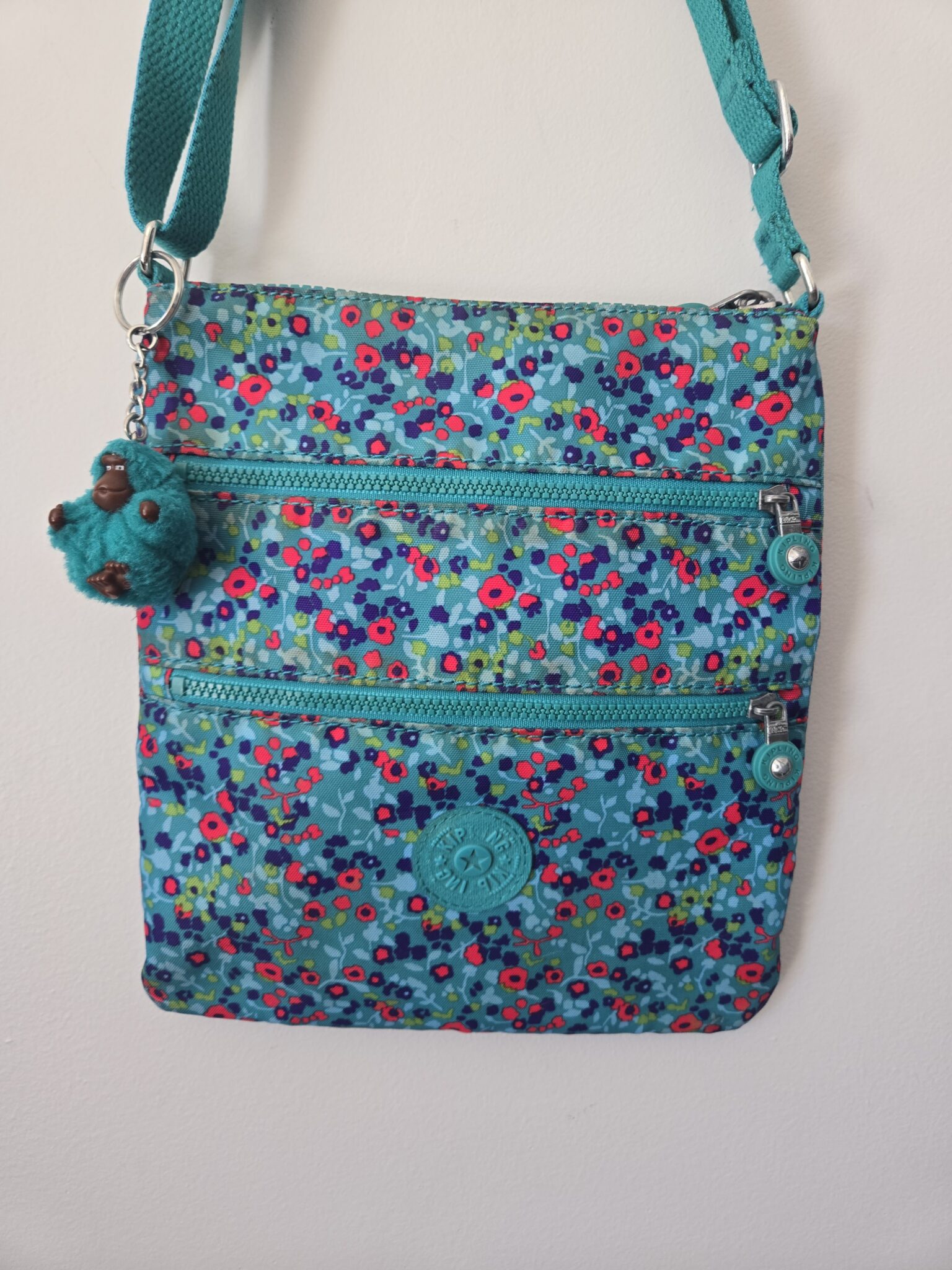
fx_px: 843
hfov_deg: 58.9
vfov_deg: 73.9
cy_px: 635
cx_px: 476
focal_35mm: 23
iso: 125
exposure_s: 1/180
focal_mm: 5.4
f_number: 1.8
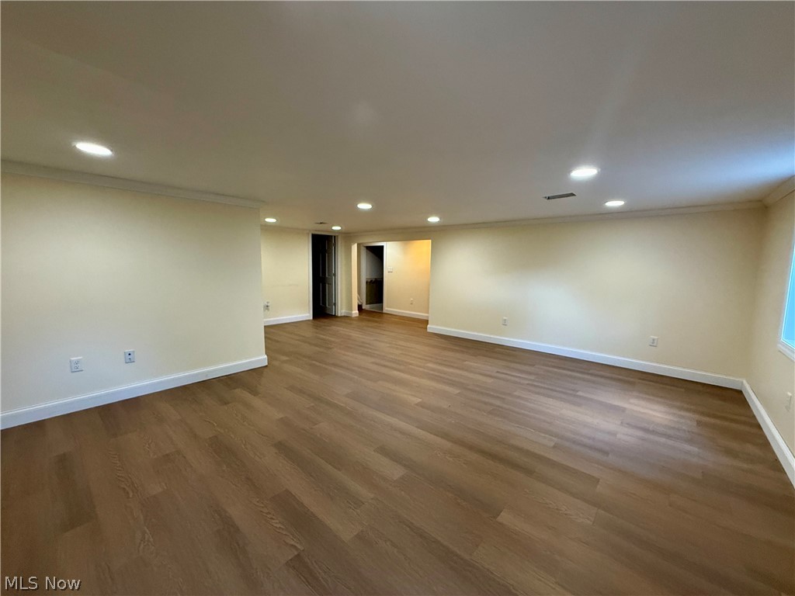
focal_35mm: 14
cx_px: 398
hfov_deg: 102.1
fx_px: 322
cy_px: 298
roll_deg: -0.9
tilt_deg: -5.6
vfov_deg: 85.7
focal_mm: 2.22
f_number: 2.2
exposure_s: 1/60
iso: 320
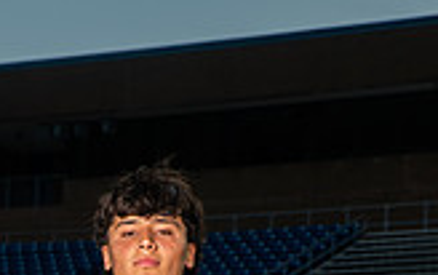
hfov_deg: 12.9
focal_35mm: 162
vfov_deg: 7.7
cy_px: 598
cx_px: 155
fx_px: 1936
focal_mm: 58
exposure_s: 1/320
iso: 200
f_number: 7.1
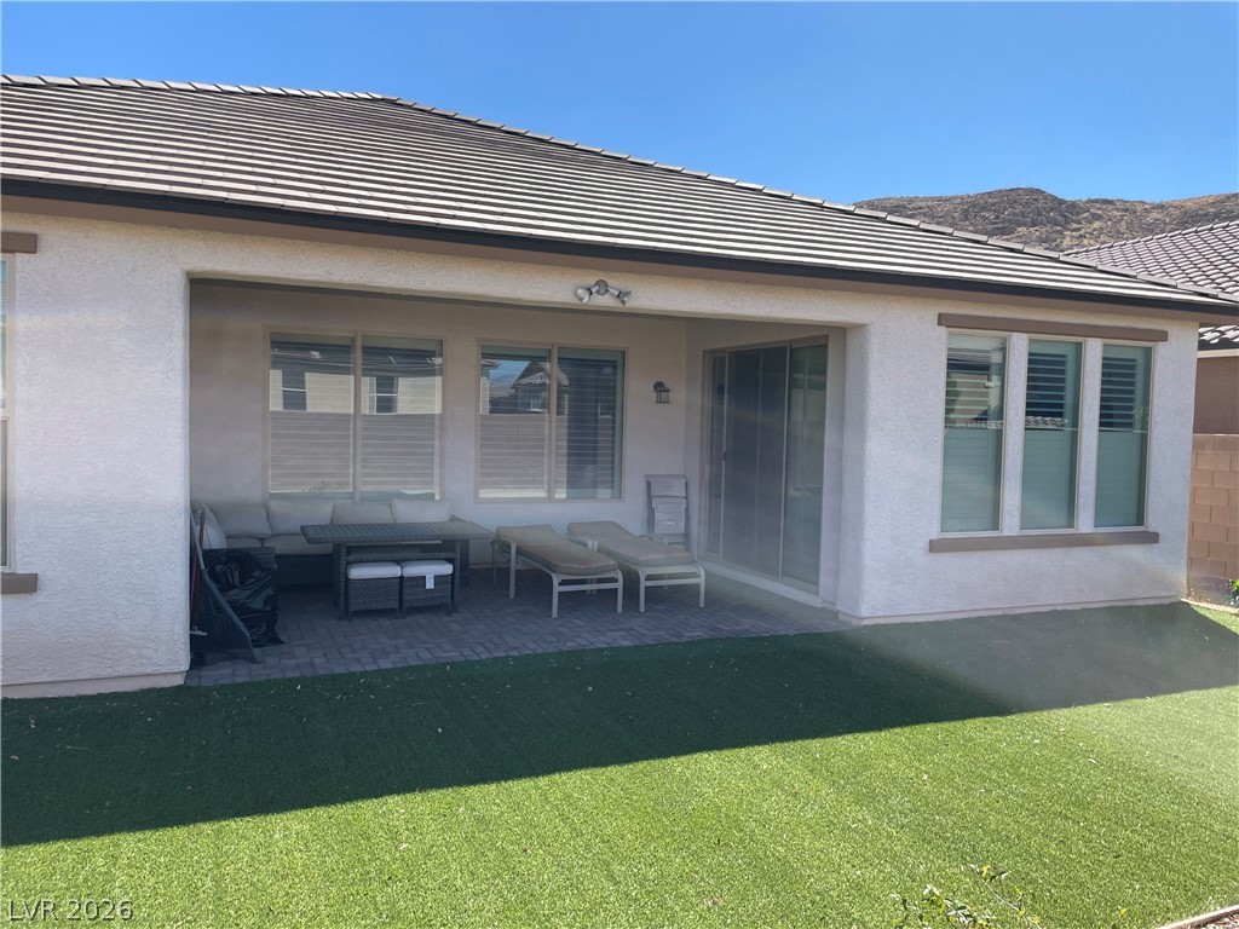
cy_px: 464
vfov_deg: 53.1
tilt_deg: -1.3
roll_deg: -1.1
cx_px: 620
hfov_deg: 67.3
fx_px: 931
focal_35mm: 26
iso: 32
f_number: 1.6
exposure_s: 1/2304
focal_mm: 4.2
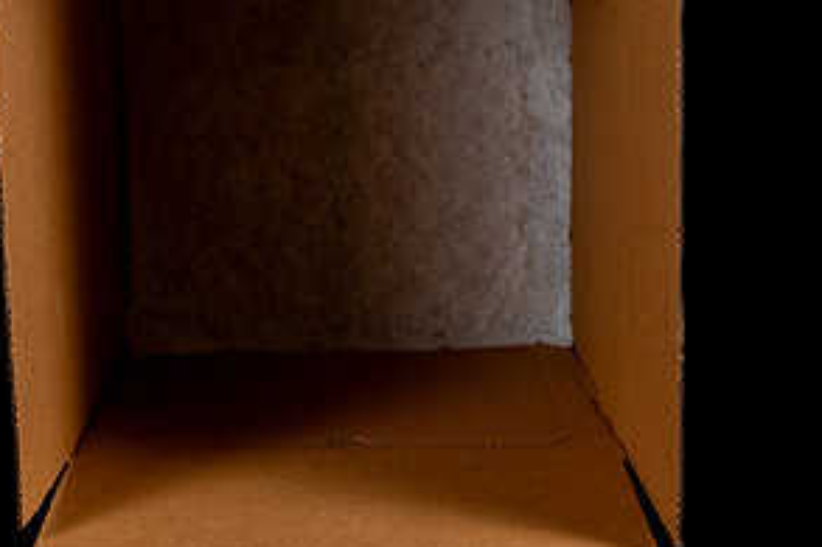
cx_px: 353
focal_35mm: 99
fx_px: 2259
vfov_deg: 13.8
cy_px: 184
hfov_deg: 20.6
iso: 160
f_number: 8
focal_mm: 50
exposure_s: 1/125
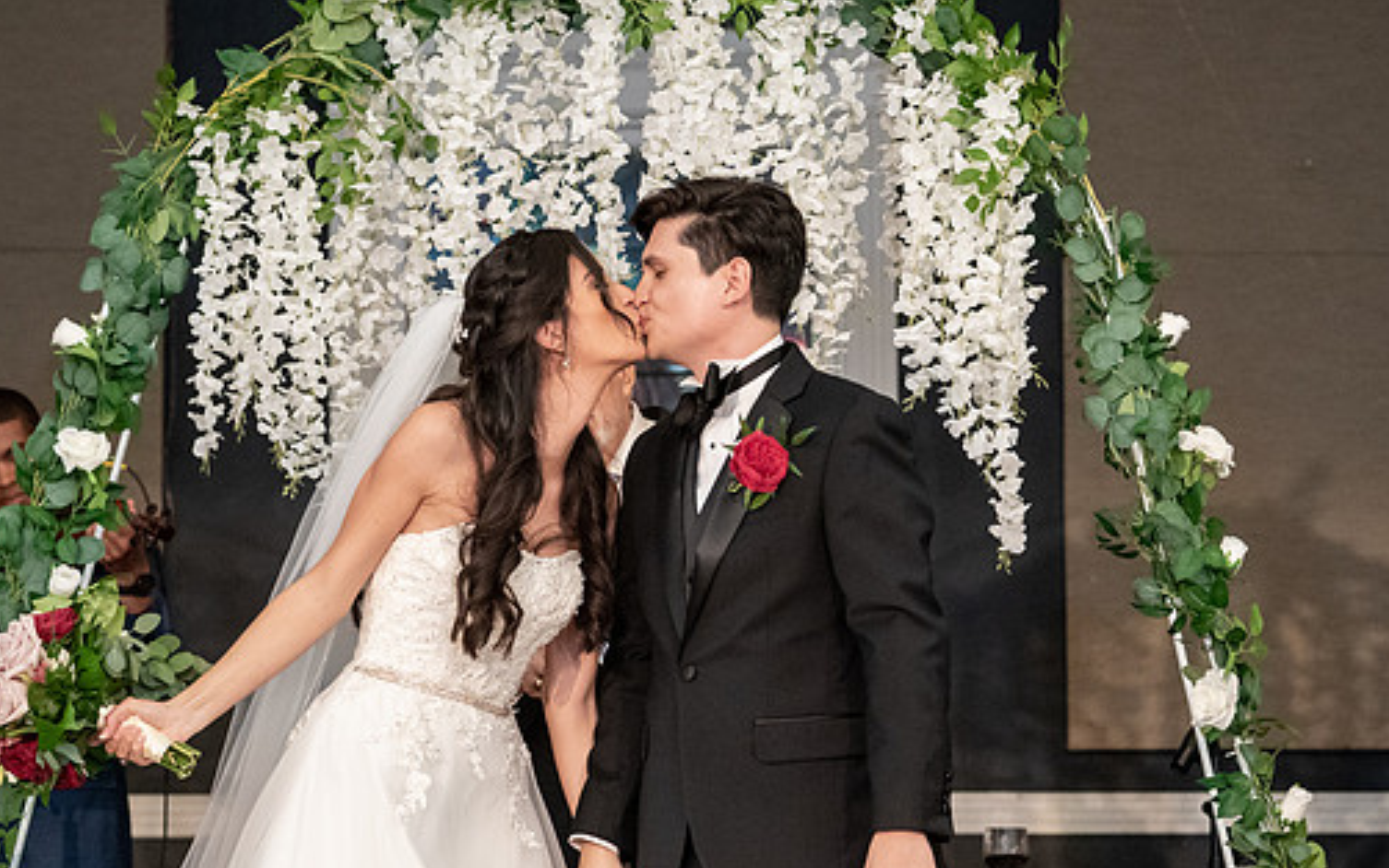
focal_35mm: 136
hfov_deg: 15.4
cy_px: 538
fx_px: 5149
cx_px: 687
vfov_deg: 9.6
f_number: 4
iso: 8000
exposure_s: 1/200
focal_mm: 92
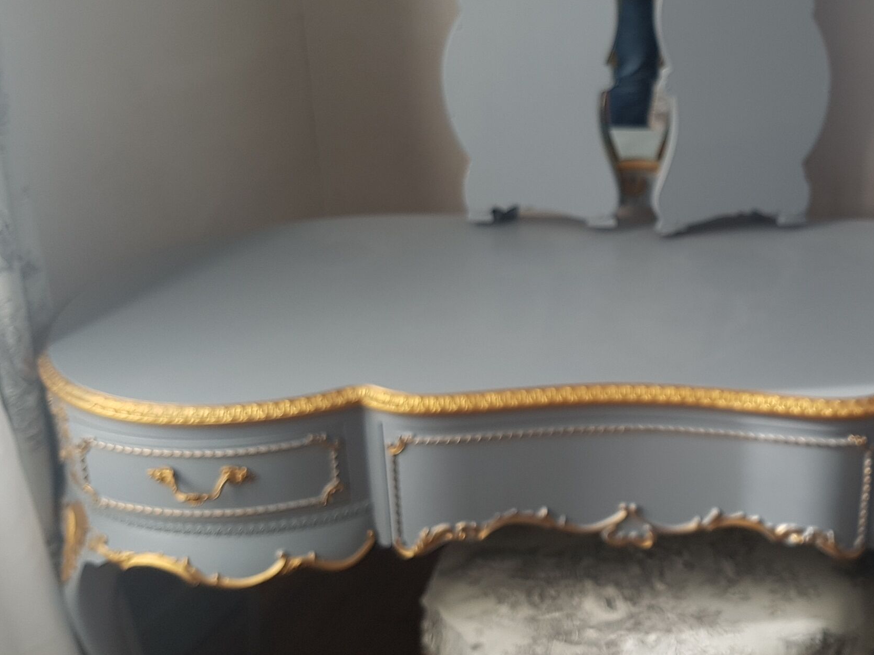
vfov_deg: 32.0
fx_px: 1136
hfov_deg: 40.7
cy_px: 236
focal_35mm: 45
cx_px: 671
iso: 50
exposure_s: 1/112
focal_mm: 4.2
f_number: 1.7
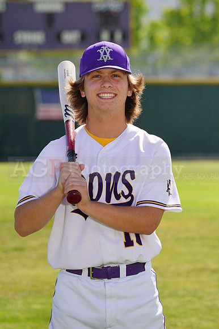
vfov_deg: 8.2
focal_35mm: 250
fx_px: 2284
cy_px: 164
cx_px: 110
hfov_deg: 5.5
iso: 100
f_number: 8
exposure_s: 1/250
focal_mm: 250
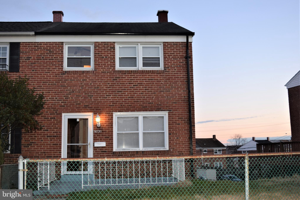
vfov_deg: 33.0
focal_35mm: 40
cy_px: 100
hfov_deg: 47.9
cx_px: 150
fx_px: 337
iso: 800
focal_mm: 27
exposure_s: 1/125
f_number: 5.6
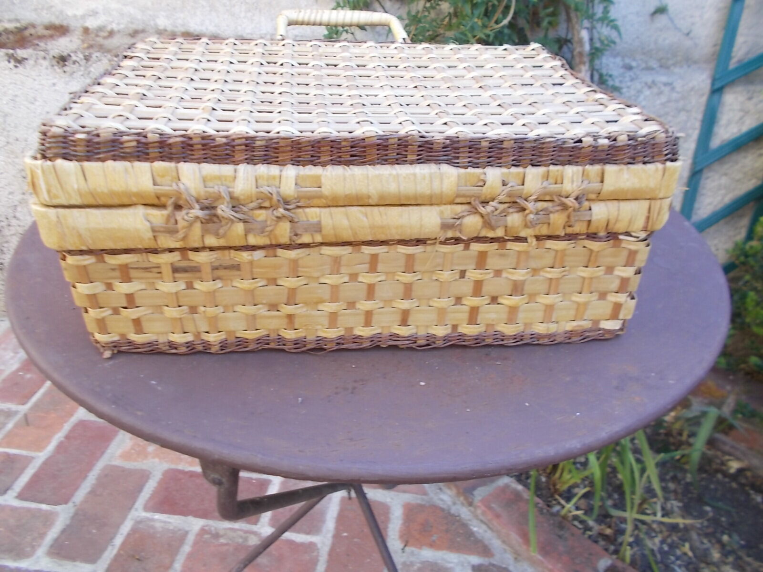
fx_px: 573
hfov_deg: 67.3
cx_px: 382
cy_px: 286
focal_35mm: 26
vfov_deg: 53.1
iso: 80
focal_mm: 4.6
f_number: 3.2
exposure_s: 1/60
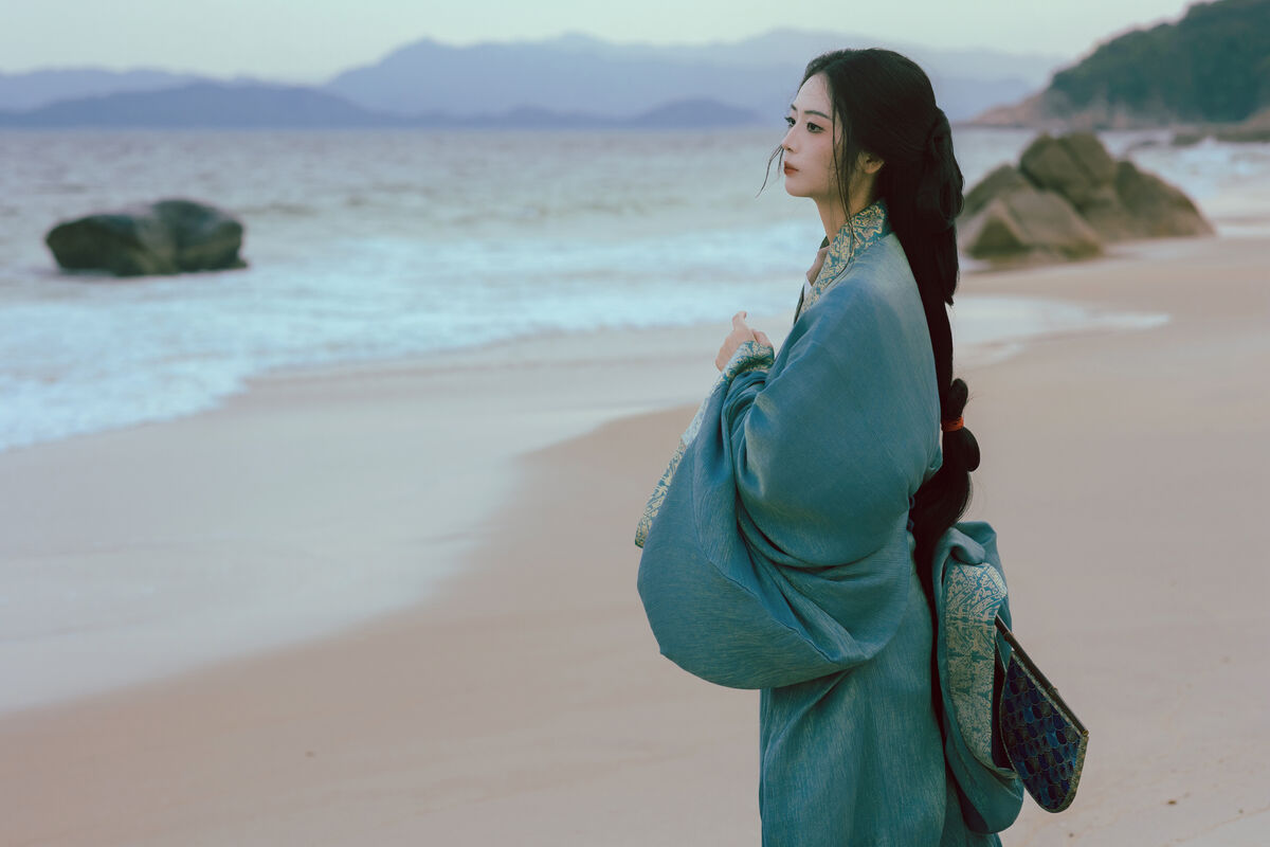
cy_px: 424
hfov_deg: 23.9
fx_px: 2998
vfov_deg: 16.1
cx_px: 635
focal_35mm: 85
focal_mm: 85
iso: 250
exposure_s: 1/250
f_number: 5
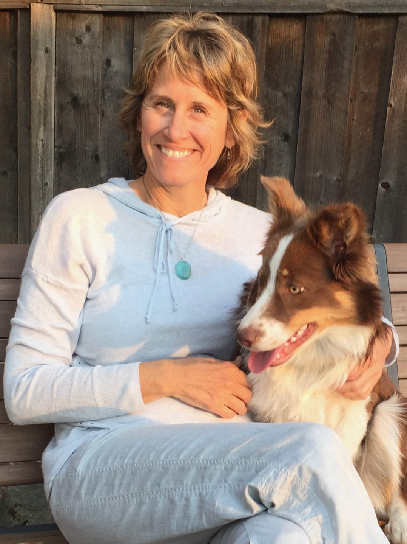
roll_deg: +1.1
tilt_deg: -19.0
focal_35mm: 29
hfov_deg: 48.2
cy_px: 272
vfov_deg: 61.7
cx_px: 204
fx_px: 455
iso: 32
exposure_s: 1/180
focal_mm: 4.15
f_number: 2.2
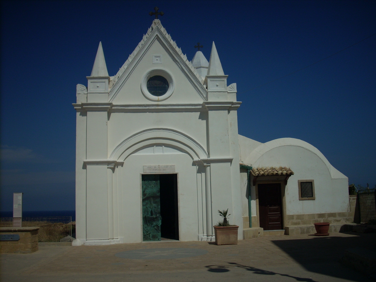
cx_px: 188
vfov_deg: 38.7
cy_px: 141
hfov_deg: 50.1
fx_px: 402
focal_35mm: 37
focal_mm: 6.2
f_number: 5.6
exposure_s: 1/2000
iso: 64
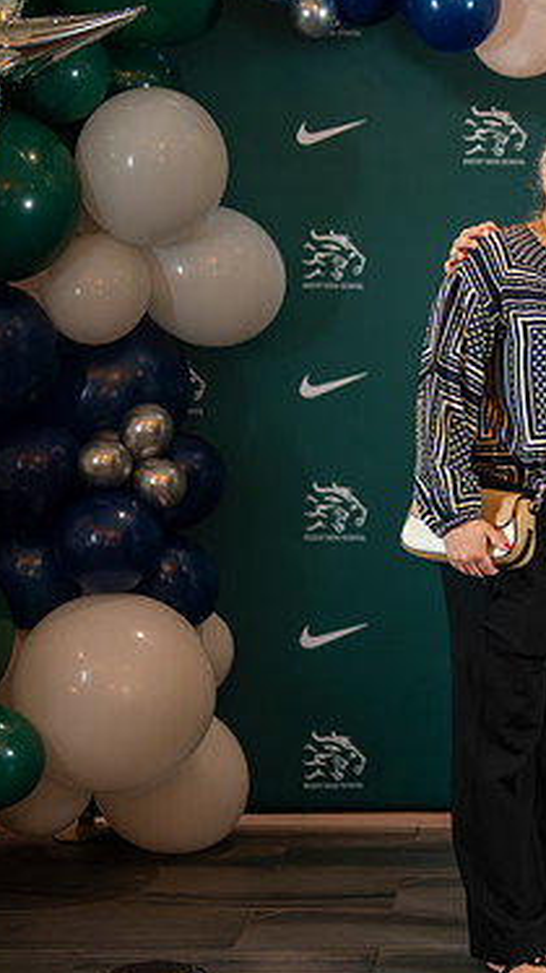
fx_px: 2320
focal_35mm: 90
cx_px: 687
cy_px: 497
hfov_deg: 13.0
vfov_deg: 23.7
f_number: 1.2
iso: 1600
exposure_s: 1/400
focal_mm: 50
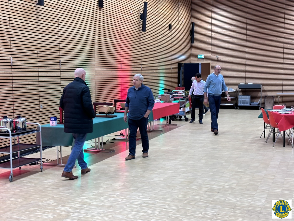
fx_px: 408
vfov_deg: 30.3
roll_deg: +1.2
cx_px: 147
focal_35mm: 48
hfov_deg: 39.7
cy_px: 110
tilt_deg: -4.3
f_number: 1.78
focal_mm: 6.86
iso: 125
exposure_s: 1/50
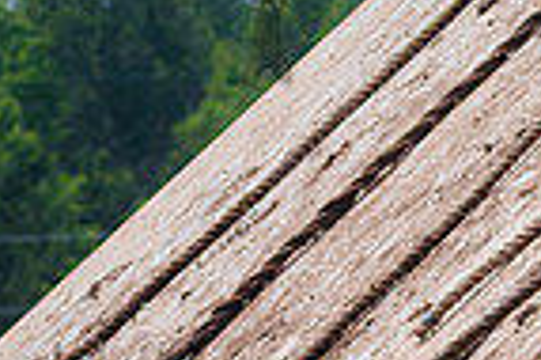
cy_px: 419
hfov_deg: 4.3
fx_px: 7055
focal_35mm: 470
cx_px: 1389
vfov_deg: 2.9
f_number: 5
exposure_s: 1/2500
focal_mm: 80
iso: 400
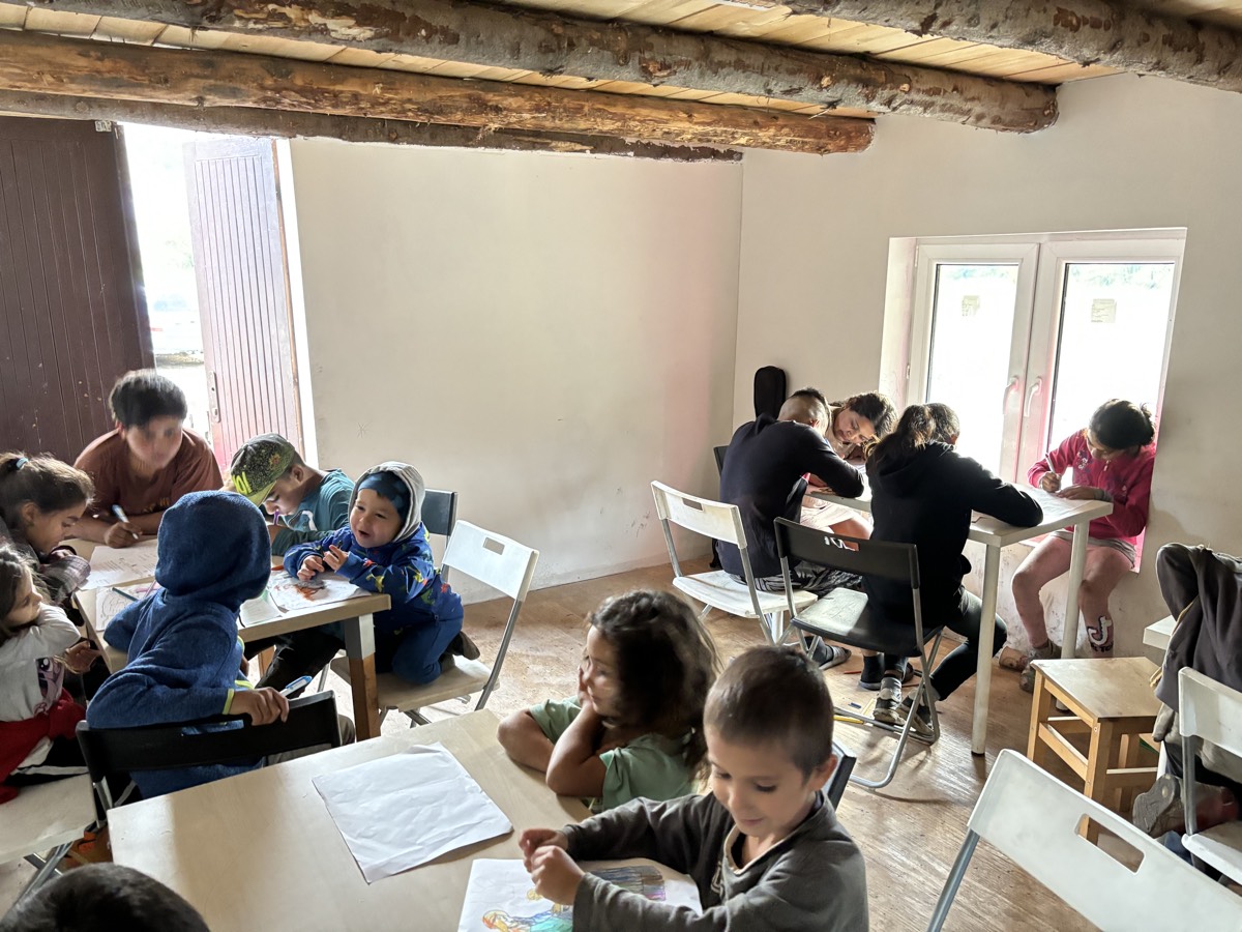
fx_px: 933
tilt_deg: -14.2
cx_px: 621
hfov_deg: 67.3
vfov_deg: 53.1
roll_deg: +0.7
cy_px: 466
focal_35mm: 26
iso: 640
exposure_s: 1/34
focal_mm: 5.96
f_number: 1.6
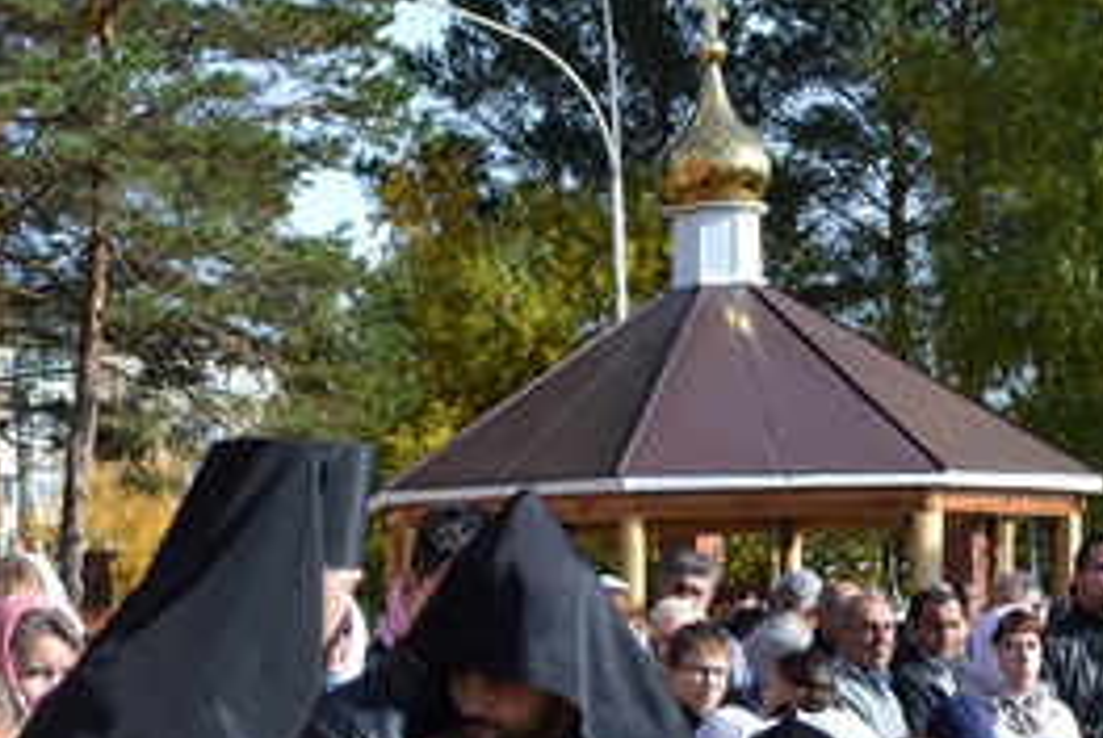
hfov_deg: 24.4
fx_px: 2515
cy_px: 975
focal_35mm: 82
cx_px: 260
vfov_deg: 15.8
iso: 100
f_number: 7.1
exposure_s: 1/200
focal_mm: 18
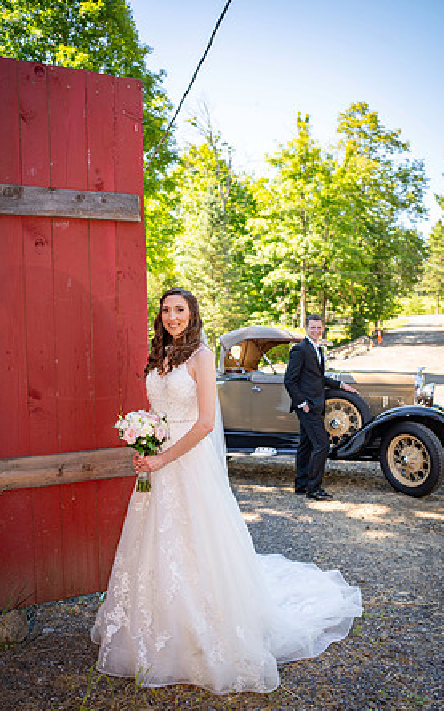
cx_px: 220
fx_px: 620
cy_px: 359
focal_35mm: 32
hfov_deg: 39.4
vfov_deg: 59.7
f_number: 3.2
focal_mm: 31
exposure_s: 1/320
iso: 100
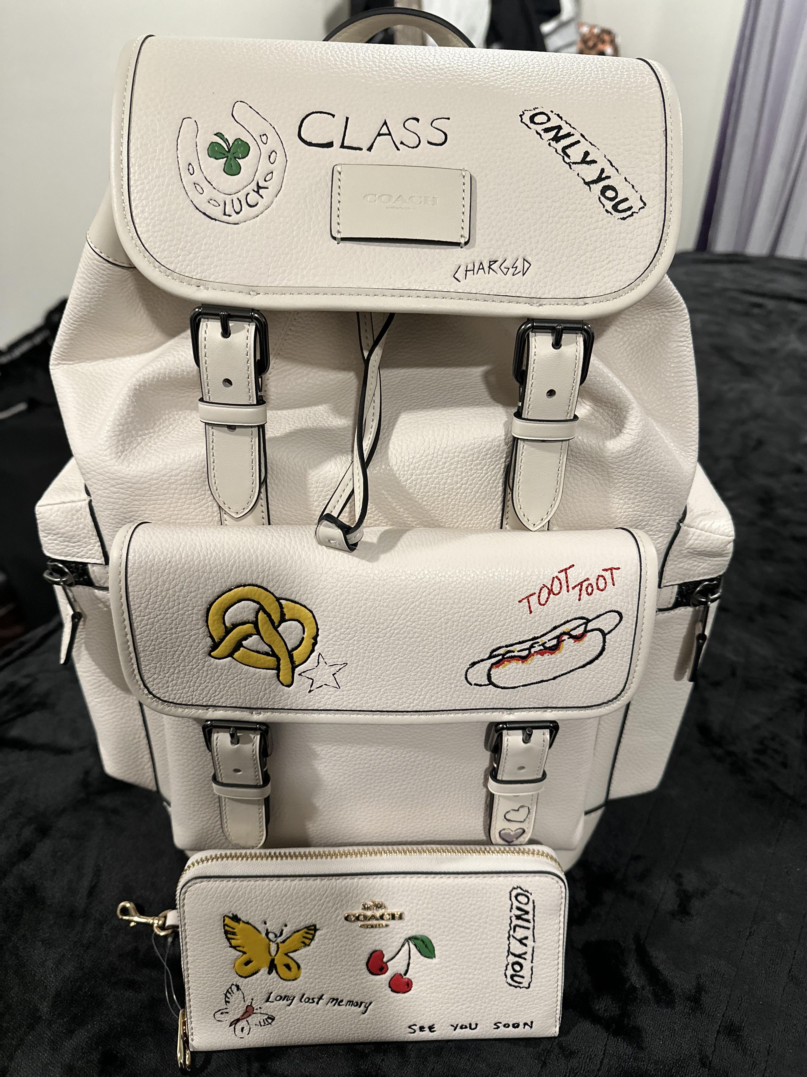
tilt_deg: -30.9
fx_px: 746
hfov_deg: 56.8
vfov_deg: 71.6
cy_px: 538
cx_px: 404
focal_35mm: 24
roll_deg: +1.6
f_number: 1.78
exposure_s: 1/60
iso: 320
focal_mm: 6.86
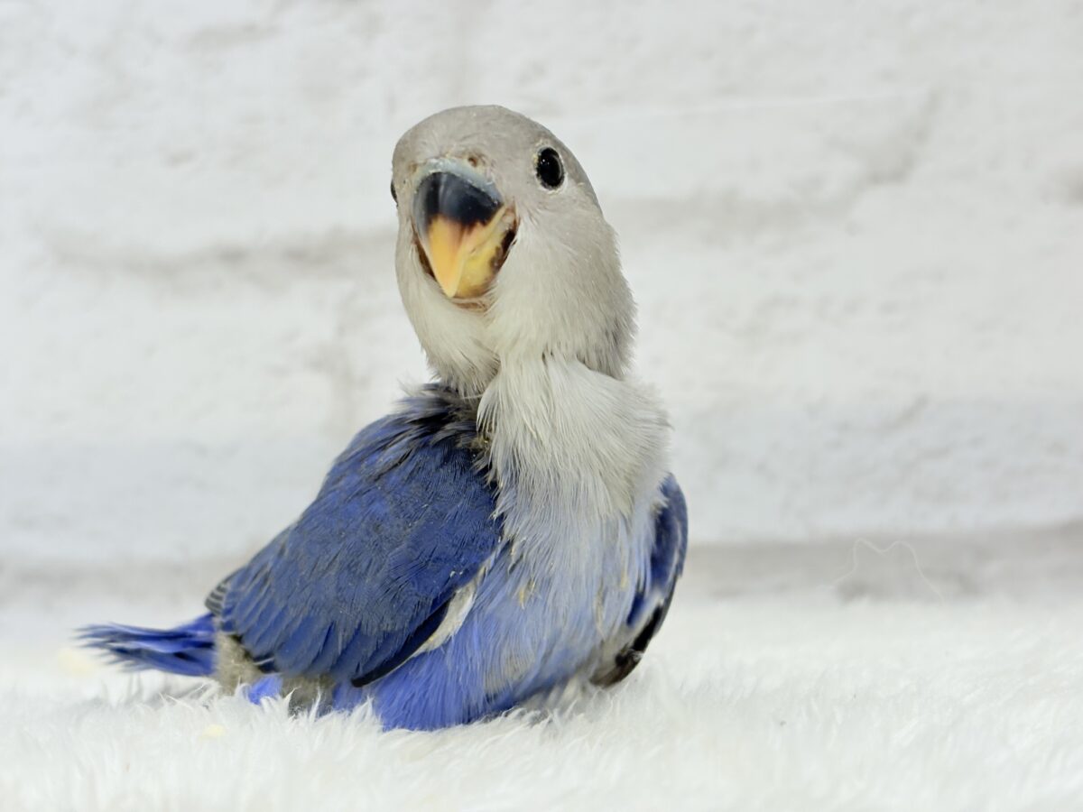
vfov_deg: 28.0
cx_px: 542
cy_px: 406
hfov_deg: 36.8
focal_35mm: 52
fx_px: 1627
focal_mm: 5.96
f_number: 1.6
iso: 64
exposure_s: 1/100
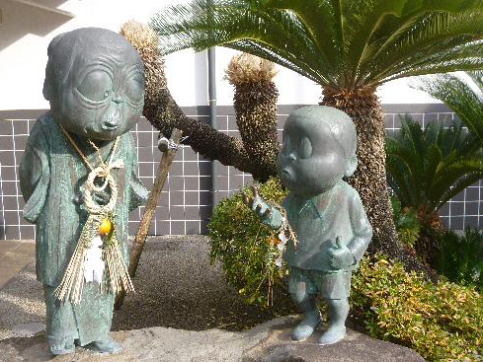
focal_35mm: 45
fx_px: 628
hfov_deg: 42.1
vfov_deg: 32.2
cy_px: 184
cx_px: 237
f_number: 3.3
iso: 100
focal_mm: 7.9
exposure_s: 1/200
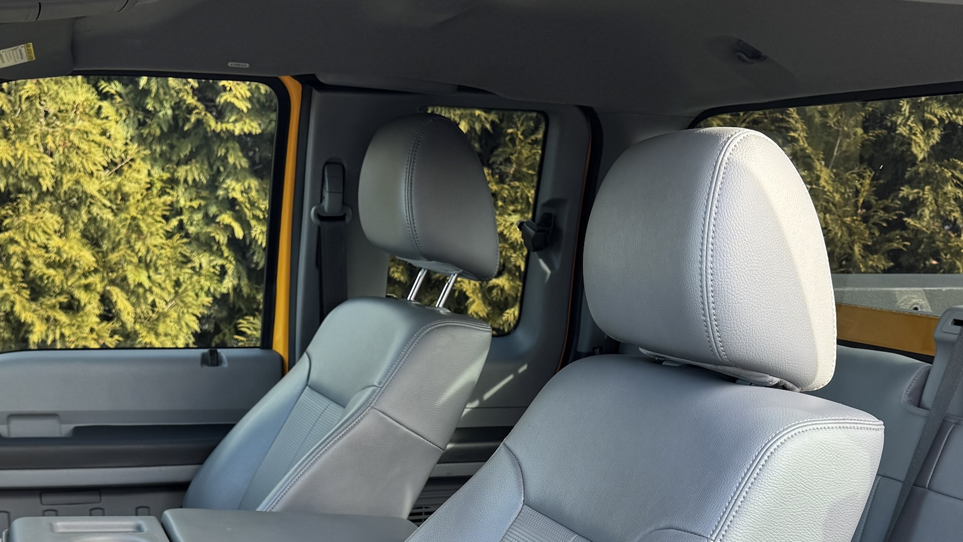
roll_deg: -2.3
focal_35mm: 49
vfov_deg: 22.7
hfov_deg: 42.0
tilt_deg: -21.7
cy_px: 634
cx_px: 410
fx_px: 1251
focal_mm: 6.76
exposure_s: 1/156
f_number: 1.78
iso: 64
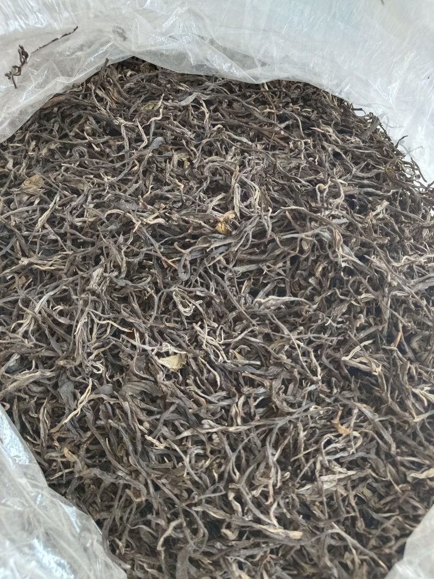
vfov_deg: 73.9
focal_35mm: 23
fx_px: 385
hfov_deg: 58.9
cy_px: 290
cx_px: 217
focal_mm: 5.59
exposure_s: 1/60
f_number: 1.88
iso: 1734
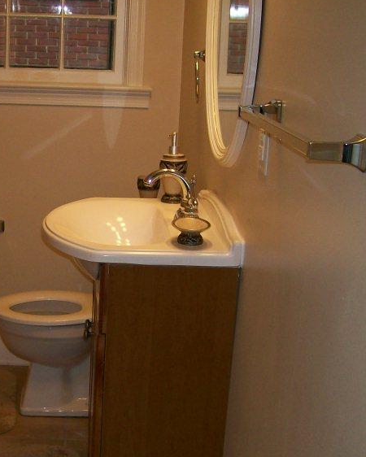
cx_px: 67
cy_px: 302
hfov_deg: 23.5
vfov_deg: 29.4
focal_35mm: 64
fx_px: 866
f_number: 2.7
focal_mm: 6
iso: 80
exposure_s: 1/64
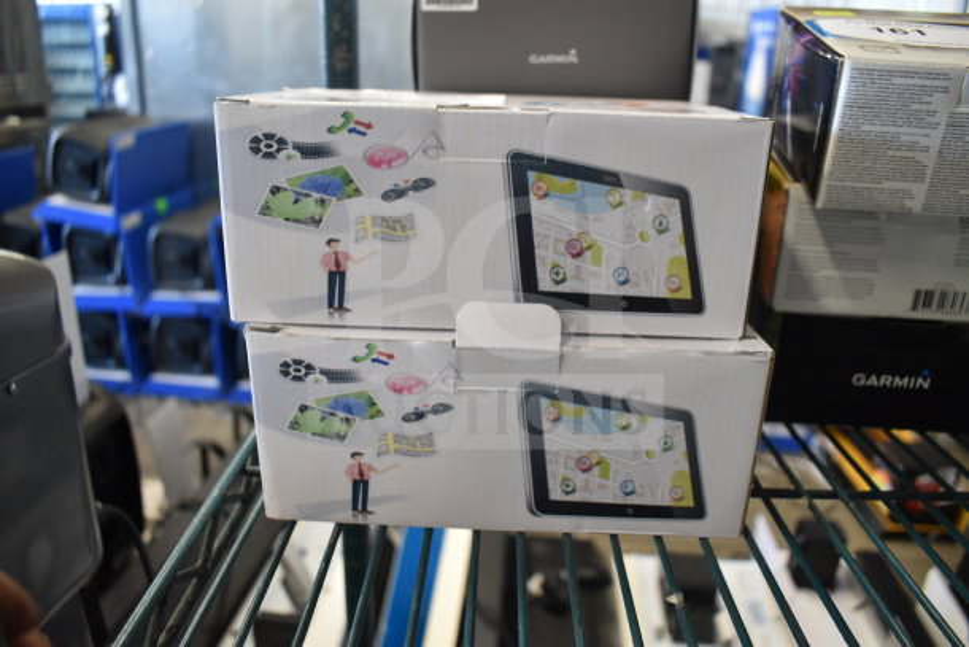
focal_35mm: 27
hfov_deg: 67.4
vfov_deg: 48.0
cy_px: 324
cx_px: 484
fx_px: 727
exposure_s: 1/30
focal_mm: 18
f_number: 3.5
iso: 900
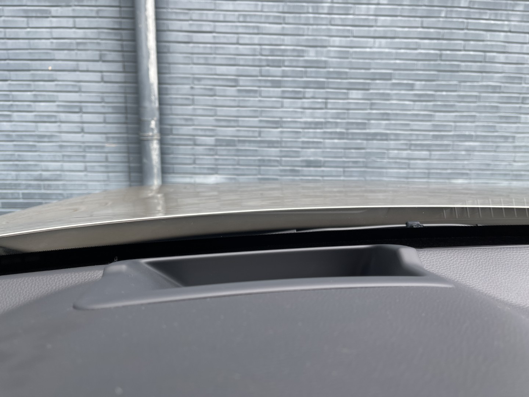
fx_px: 382
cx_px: 264
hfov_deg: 69.4
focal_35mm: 25
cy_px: 198
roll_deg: -1.6
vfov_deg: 54.9
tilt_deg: -13.1
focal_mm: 5.1
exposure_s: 1/270
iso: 32
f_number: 1.6
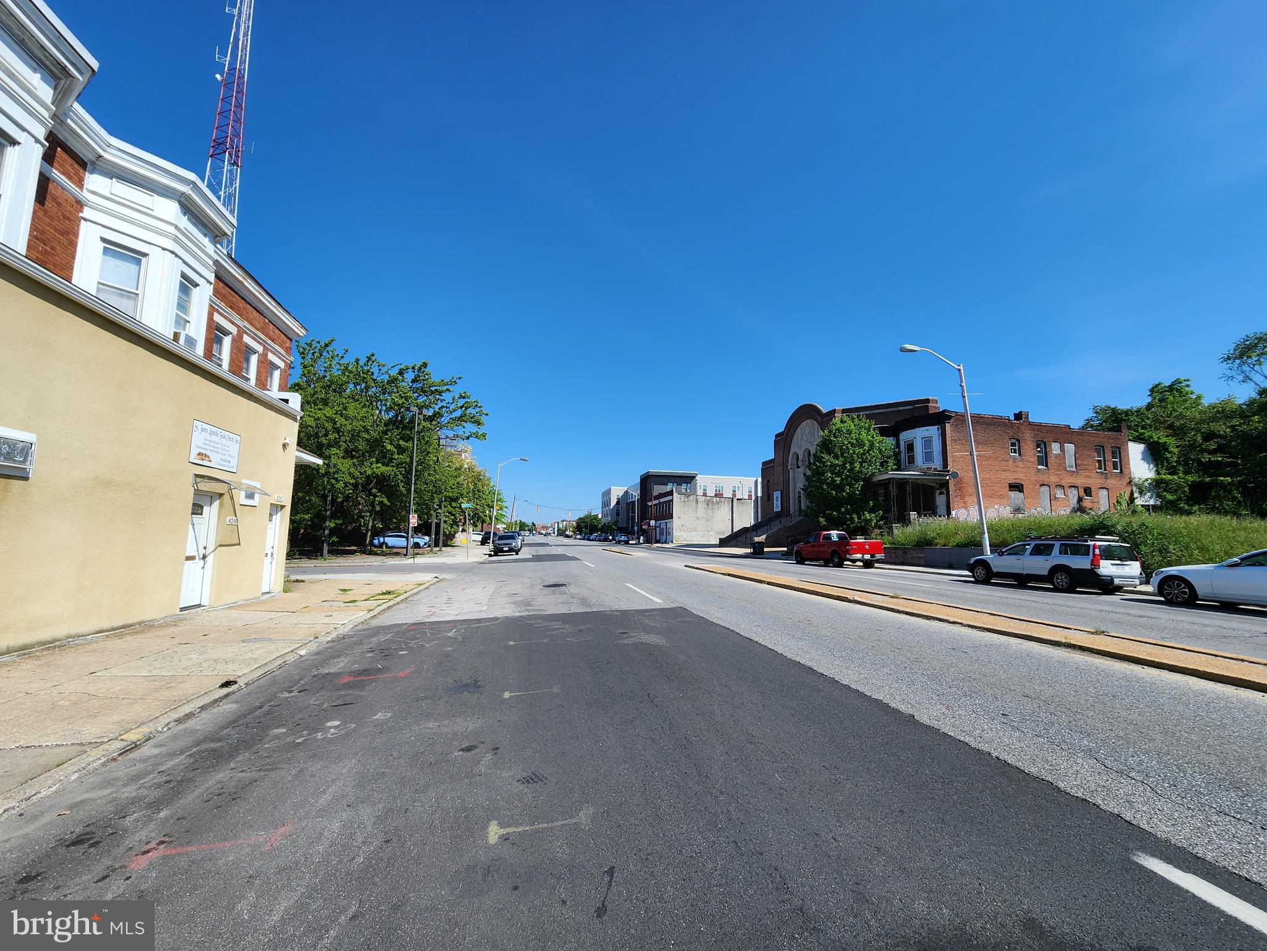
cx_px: 634
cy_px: 476
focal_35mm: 13
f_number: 2.2
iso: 50
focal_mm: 2.2
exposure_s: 1/2010
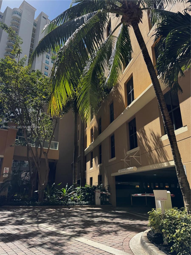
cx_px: 96
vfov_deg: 71.6
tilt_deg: +21.3
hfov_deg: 56.8
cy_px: 128
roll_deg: -0.5
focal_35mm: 24
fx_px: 177
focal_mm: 6.76
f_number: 1.78
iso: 80
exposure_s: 1/2174
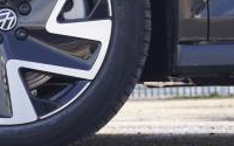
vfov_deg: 7.2
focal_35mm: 181
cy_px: 11
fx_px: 1152
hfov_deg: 11.5
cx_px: -6
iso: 160
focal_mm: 37
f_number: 5.6
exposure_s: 1/60
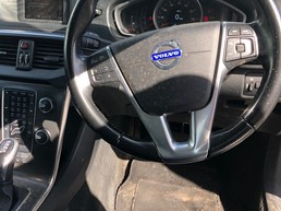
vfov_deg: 37.5
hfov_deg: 48.5
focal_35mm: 38
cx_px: 105
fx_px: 308
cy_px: 81
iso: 20
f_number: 1.8
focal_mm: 4
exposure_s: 1/137
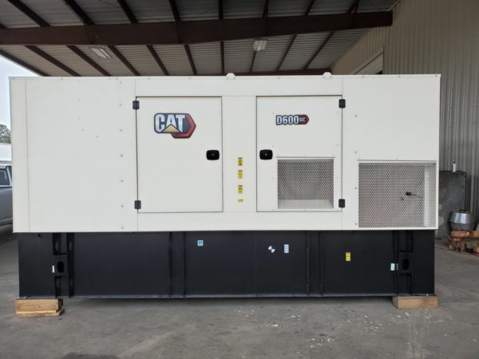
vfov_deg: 53.1
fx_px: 360
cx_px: 240
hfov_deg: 67.3
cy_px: 180
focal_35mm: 26
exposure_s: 1/130
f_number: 2.4
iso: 50
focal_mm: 4.3
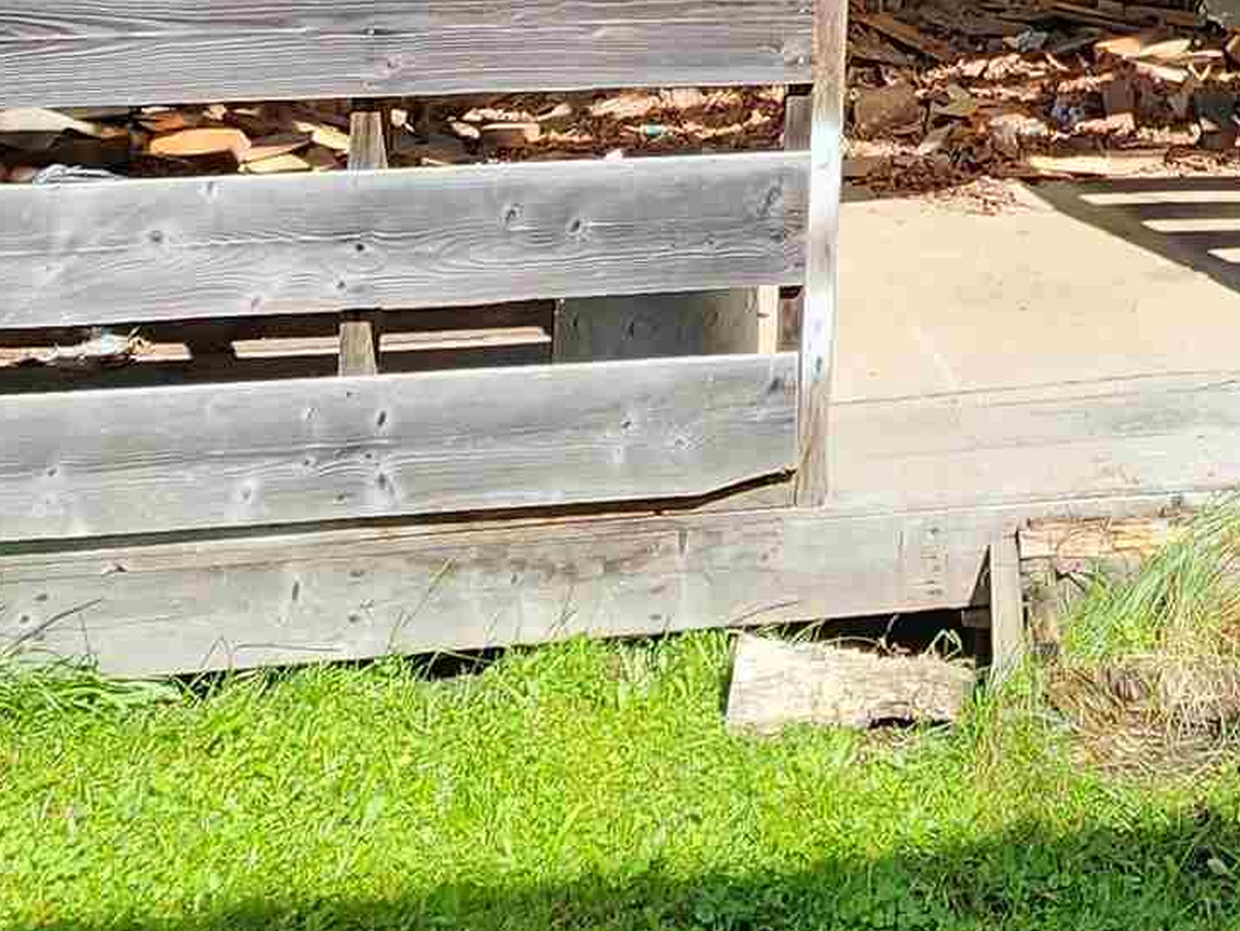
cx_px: 1331
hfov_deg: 31.4
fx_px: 1971
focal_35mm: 55
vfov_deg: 21.6
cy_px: -521
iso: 50
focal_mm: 2.2
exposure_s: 1/703
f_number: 2.2
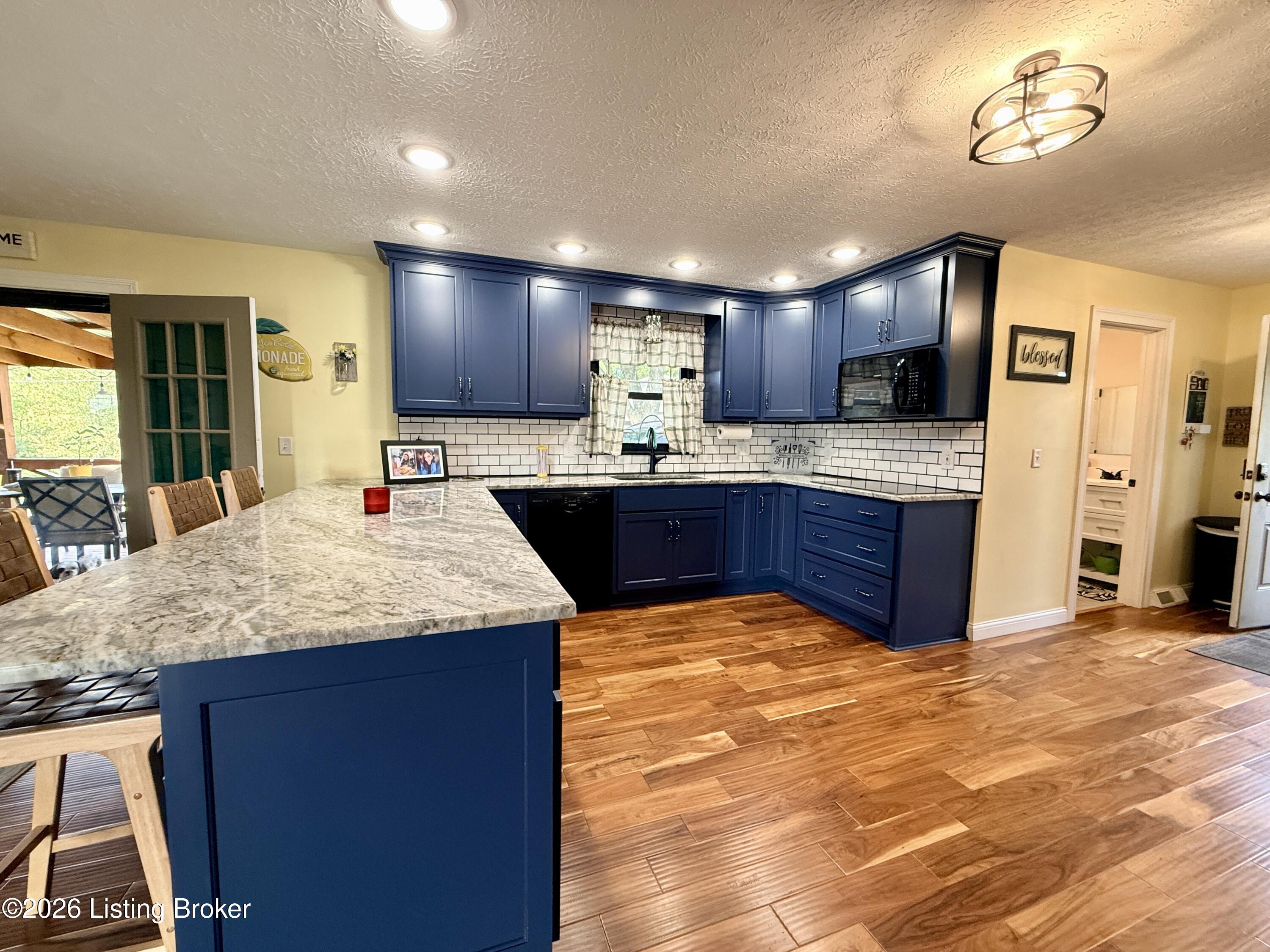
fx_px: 514
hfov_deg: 102.1
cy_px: 476
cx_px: 635
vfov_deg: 85.7
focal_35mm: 14
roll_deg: -0.3
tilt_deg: -4.0
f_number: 2.2
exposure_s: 1/60
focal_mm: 2.22
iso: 250
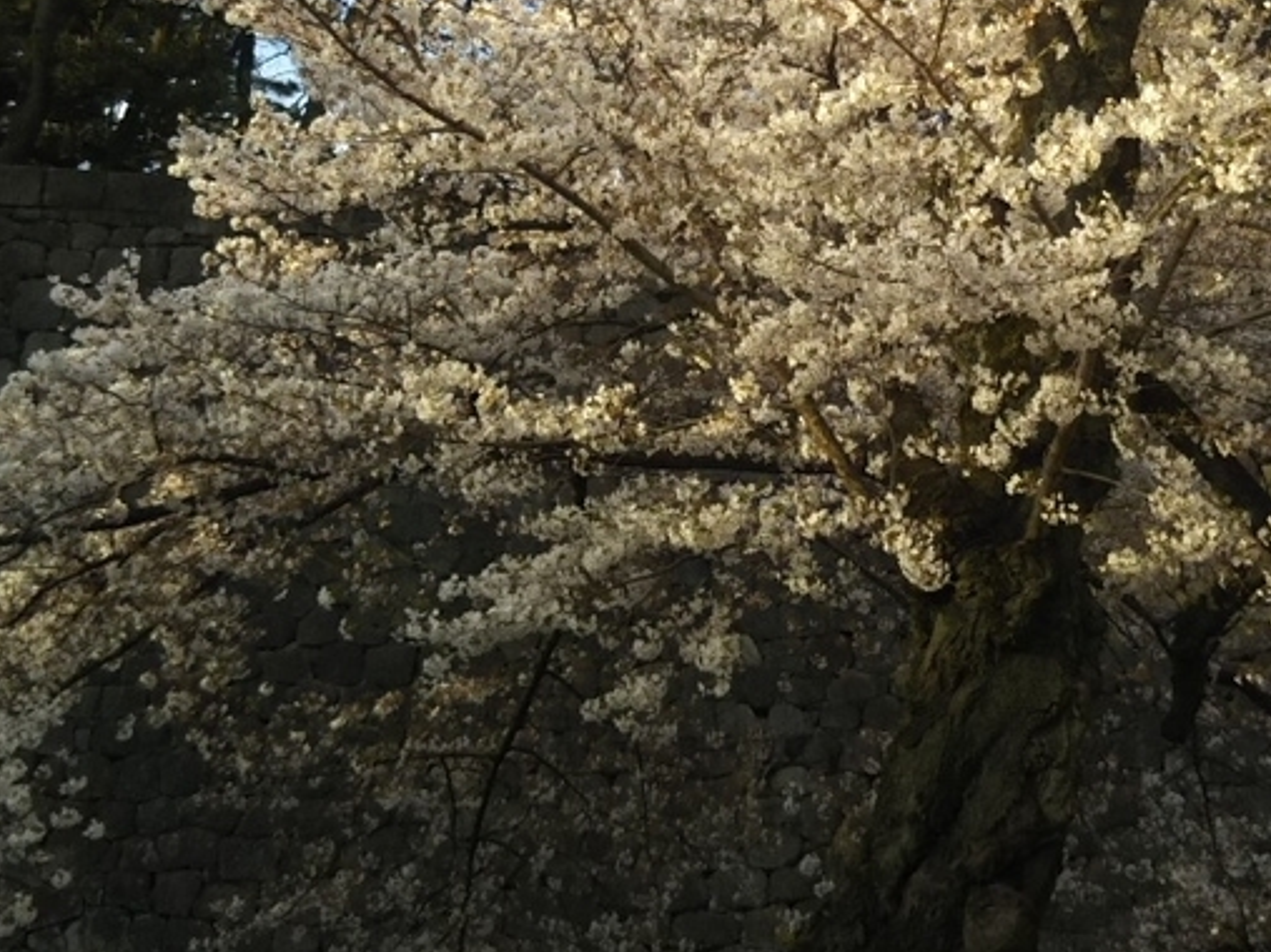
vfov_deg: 20.2
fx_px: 2606
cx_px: 790
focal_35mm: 71
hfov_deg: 27.3
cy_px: 38
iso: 25
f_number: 2.2
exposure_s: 1/340
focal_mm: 4
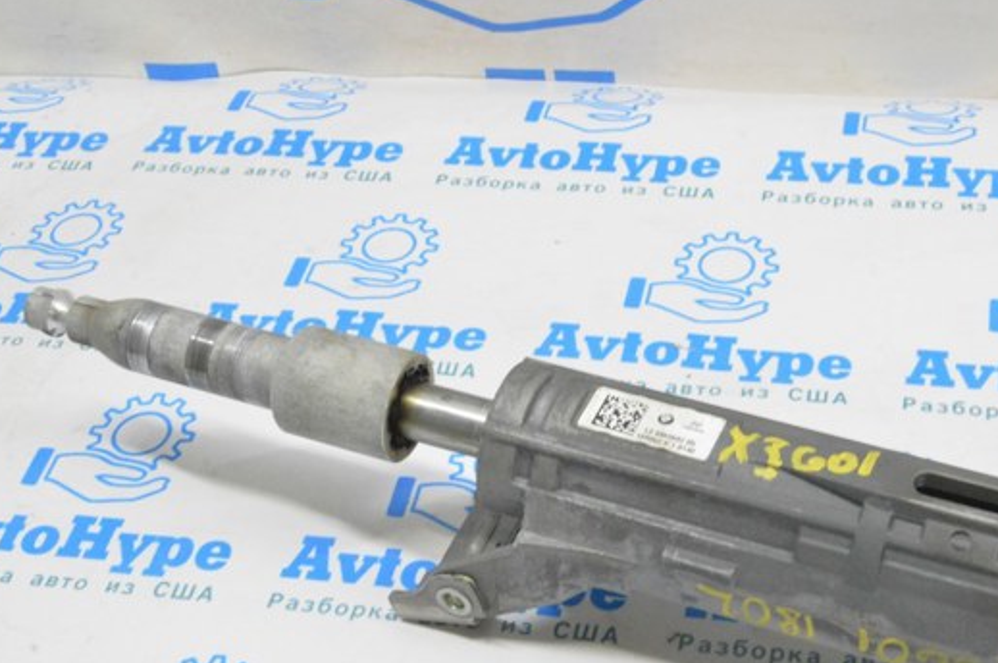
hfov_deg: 31.9
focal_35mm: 63
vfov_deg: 21.5
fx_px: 1744
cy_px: 398
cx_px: 588
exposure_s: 1/15
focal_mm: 34
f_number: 20
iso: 6400
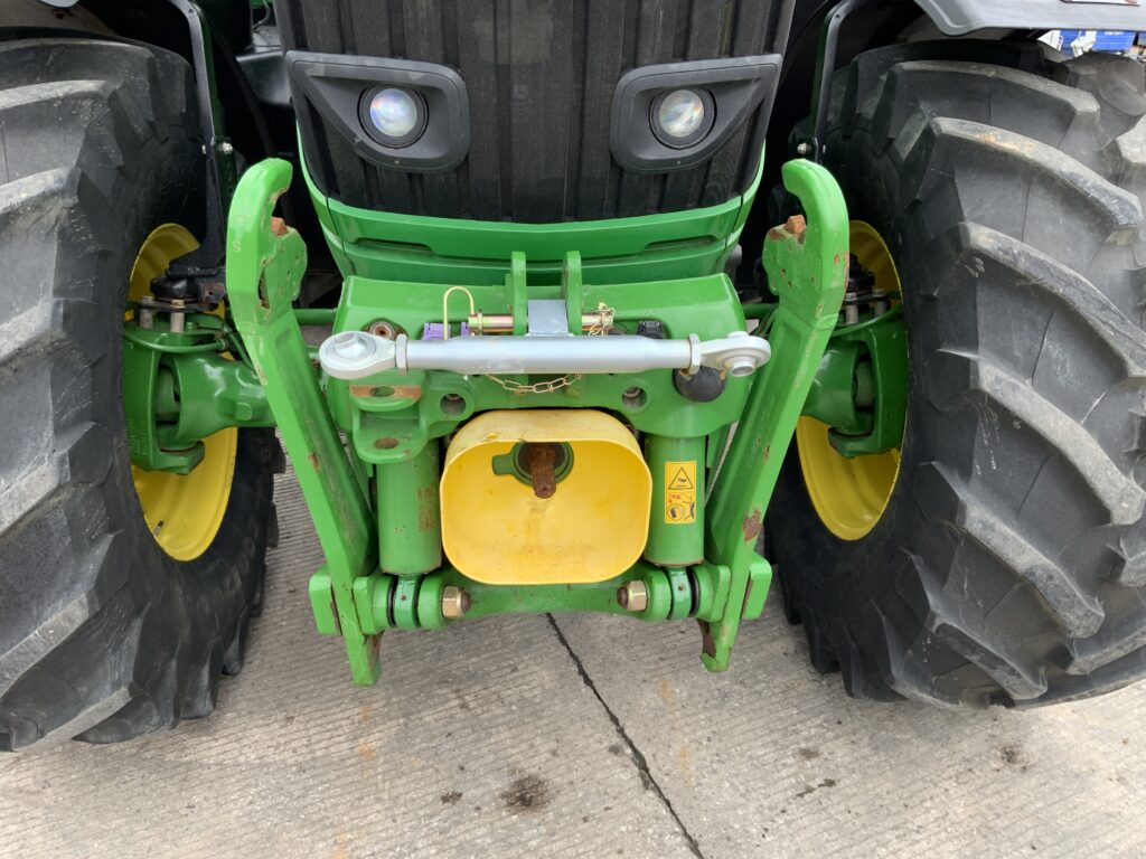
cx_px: 573
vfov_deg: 48.2
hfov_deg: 61.7
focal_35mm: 29
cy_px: 430
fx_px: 960
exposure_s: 1/215
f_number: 1.8
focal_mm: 3
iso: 16
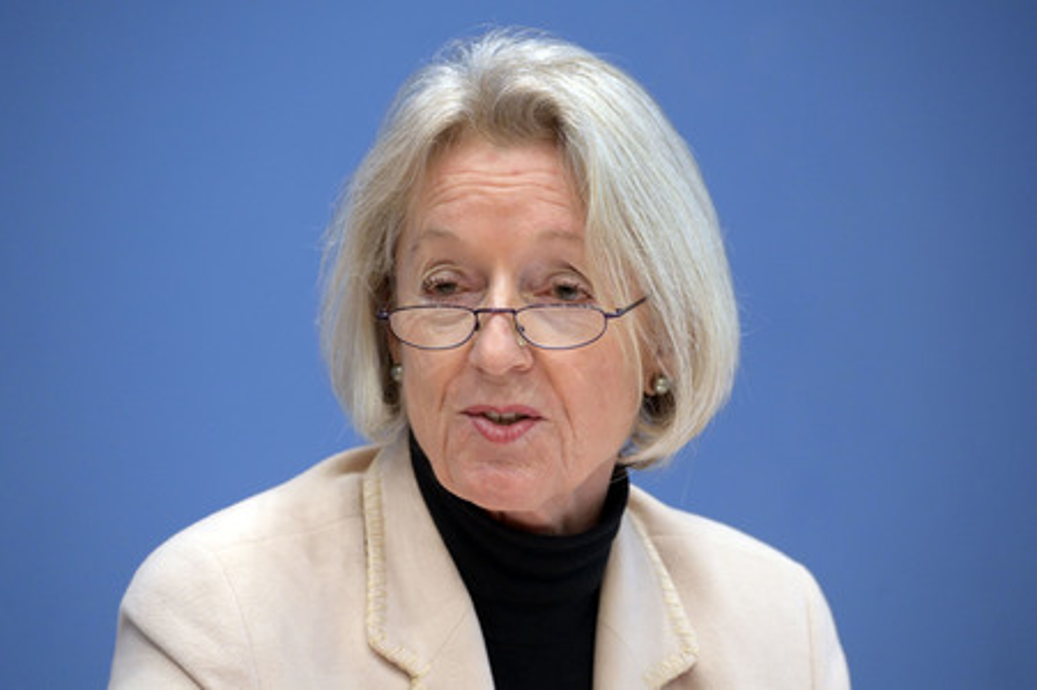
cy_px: 345
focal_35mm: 300
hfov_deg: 6.9
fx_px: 8635
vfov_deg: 4.6
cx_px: 518
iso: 5000
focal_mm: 300
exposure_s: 1/400
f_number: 5.6
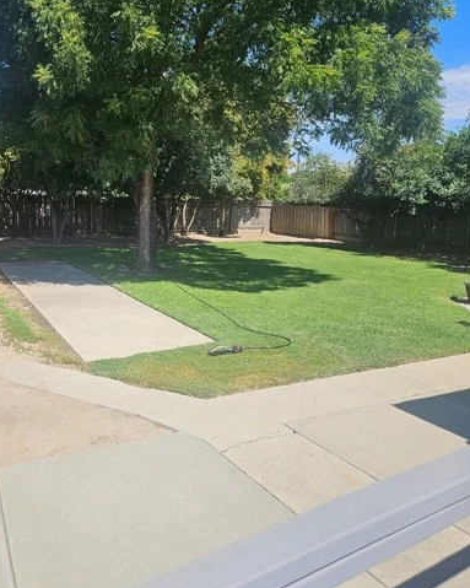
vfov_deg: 58.6
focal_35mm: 30
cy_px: 258
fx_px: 522
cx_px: 189
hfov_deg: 48.2
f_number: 1.8
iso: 25
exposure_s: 1/2277
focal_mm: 5.4
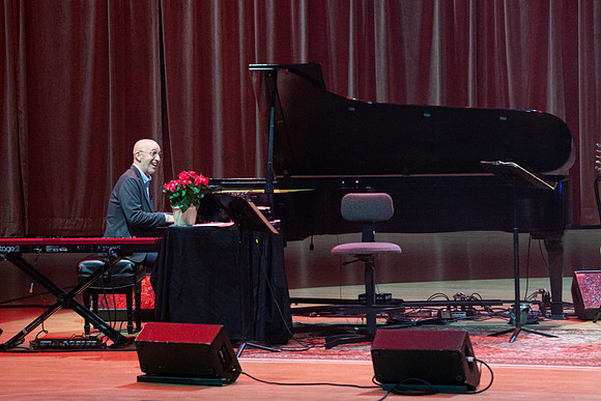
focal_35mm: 283
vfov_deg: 4.9
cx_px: 175
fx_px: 4729
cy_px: 181
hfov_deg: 7.3
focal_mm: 200
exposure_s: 1/250
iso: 2500
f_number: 5.6
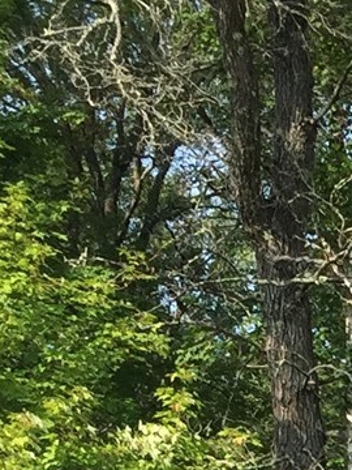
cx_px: 790
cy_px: 906
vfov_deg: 11.0
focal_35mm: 165
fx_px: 2237
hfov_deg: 8.4
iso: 32
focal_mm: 4.15
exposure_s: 1/557
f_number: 2.2
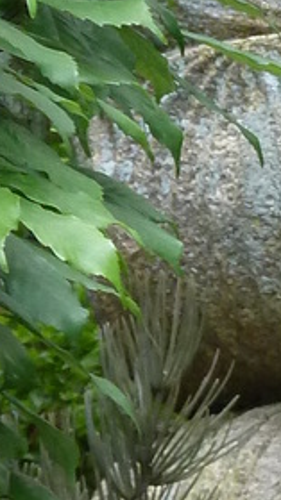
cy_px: 114
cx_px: 732
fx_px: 6865
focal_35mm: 517
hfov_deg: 2.3
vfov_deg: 4.2
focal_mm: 13.7
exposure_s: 1/40
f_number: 4.2
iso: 160
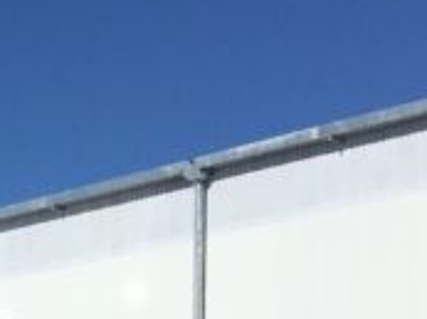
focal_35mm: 172
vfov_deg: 8.4
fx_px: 2117
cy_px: 519
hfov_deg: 10.2
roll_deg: -1.8
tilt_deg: +0.2
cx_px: -560
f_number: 2.2
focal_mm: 4.15
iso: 32
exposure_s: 1/3968
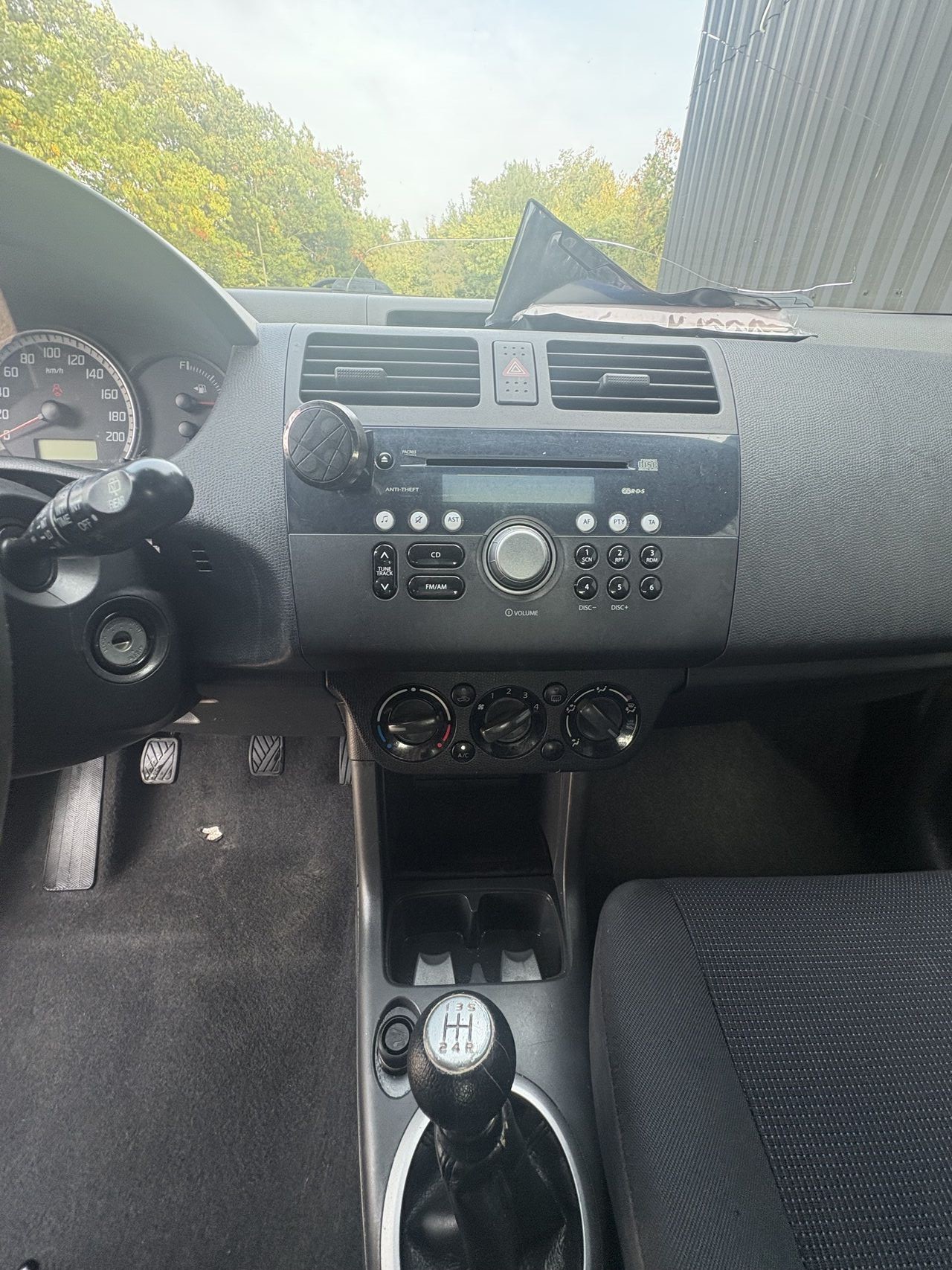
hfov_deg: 85.7
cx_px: 476
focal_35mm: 14
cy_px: 635
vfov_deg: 102.1
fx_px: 513
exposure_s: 1/99
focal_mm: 2.22
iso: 200
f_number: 2.2
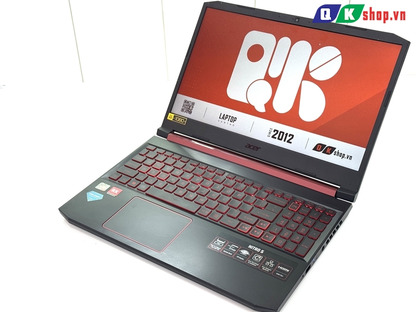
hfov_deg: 38.9
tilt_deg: -33.9
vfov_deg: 29.7
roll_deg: +3.5
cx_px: 211
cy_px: 154
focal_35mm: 49
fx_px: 589
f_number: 1.78
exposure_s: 1/121
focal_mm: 6.76
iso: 64
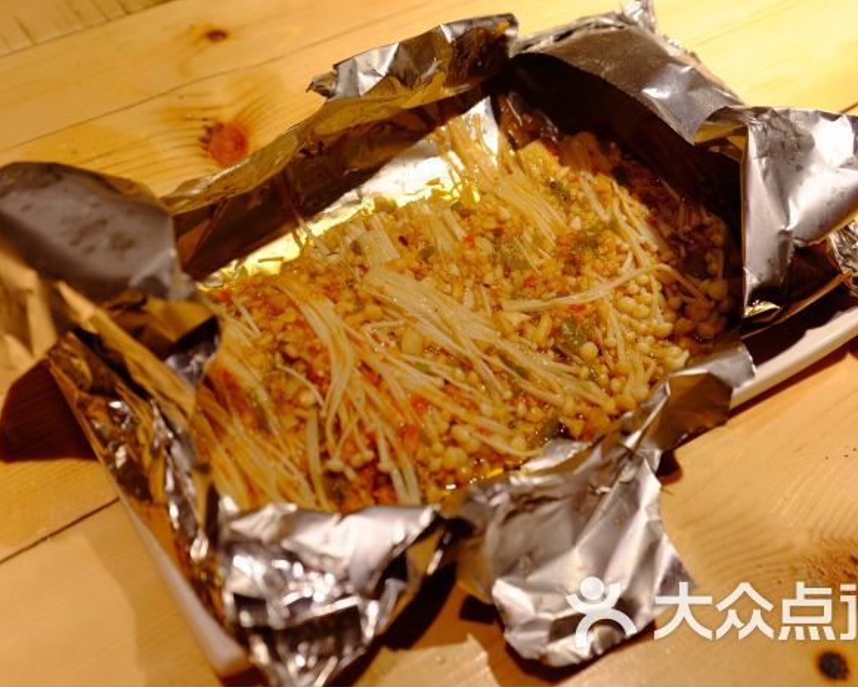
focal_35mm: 43
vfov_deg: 34.9
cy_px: 344
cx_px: 419
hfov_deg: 42.9
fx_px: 1092
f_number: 4
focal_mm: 25.4
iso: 400
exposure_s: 1/80
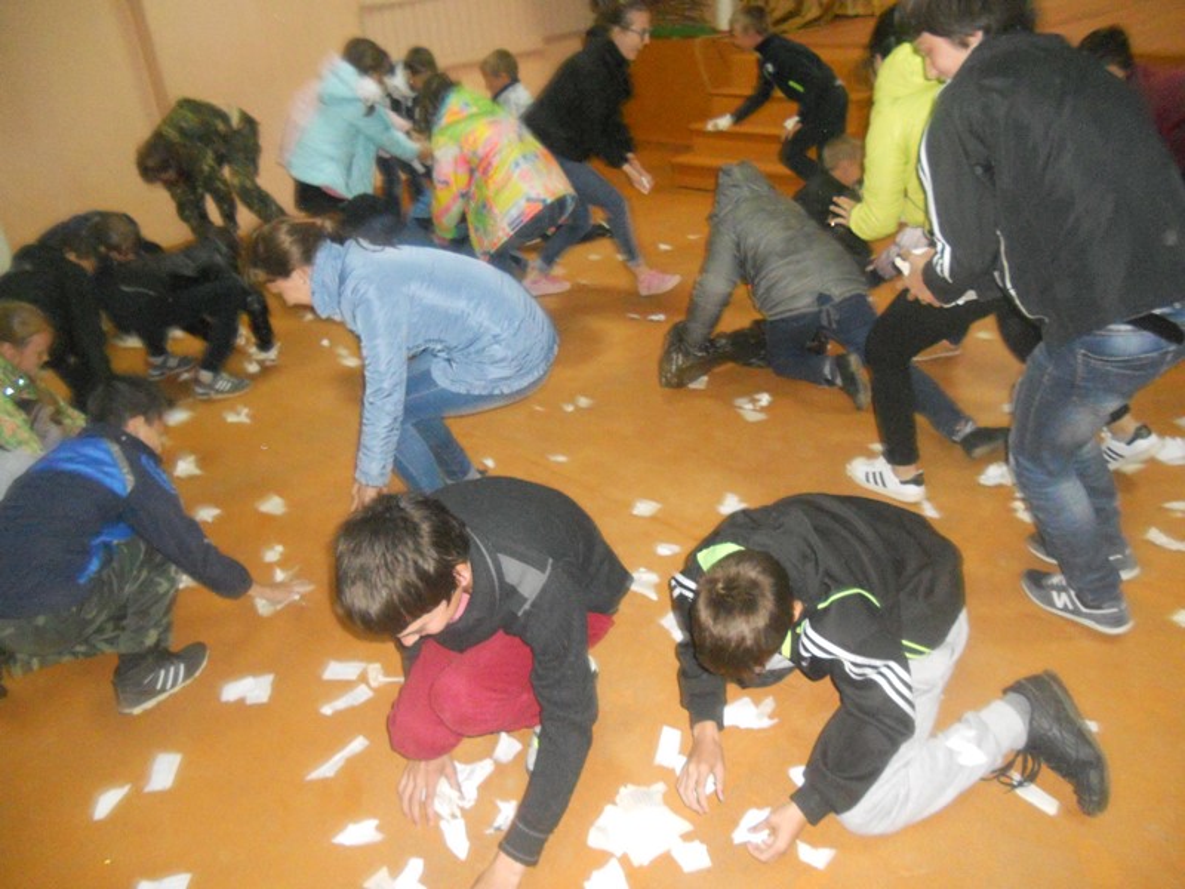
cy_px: 444
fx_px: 924
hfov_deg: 65.3
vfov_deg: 51.4
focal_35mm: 27
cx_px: 592
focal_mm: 4.9
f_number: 3.2
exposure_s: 1/25
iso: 800
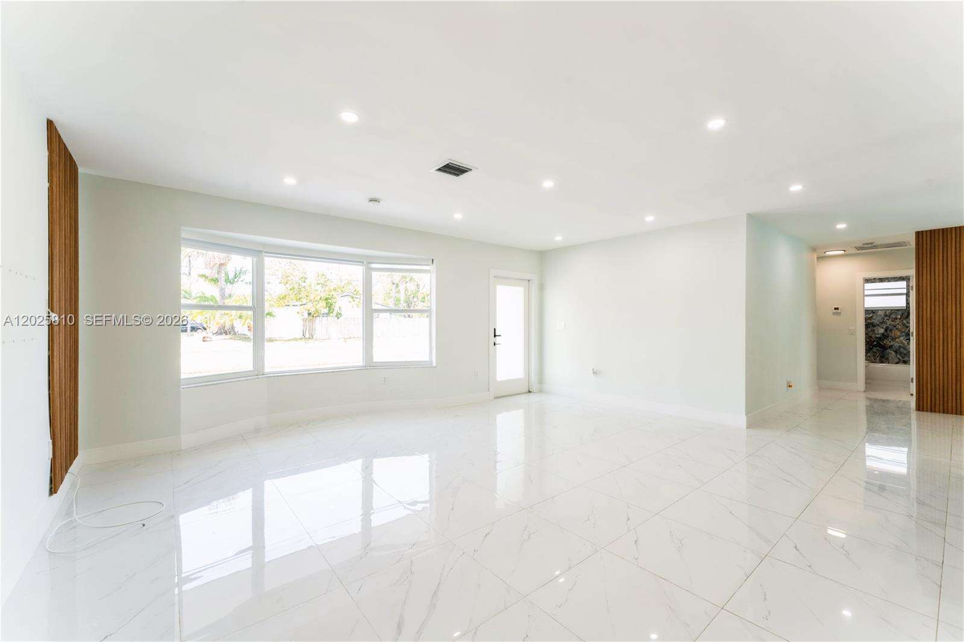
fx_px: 375
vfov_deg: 81.2
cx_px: 482
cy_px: 321
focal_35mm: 14
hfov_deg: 104.3
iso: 320
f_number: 10
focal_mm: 14
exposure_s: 1/10
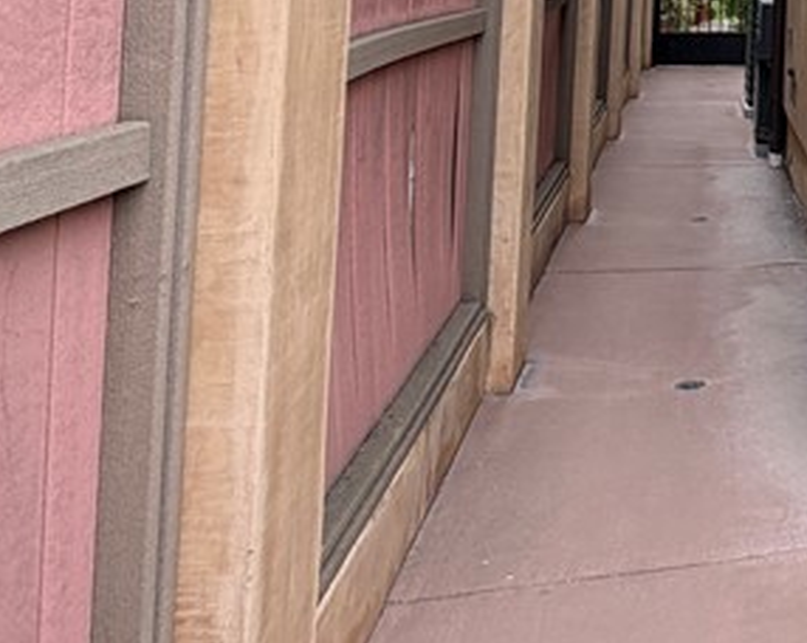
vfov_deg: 28.0
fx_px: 1169
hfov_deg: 29.1
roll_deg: -2.3
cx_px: 1103
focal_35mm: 49
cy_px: -68
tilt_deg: +1.0
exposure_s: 1/228
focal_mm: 2.22
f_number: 2.2
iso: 40
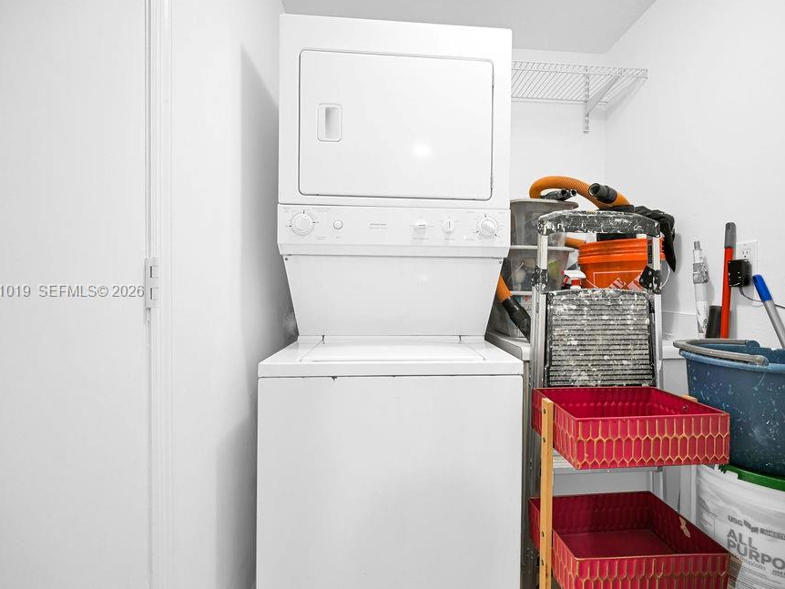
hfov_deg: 94.4
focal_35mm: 16
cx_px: 417
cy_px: 291
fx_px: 363
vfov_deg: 78.1
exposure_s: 1/15
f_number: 4
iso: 220
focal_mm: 14
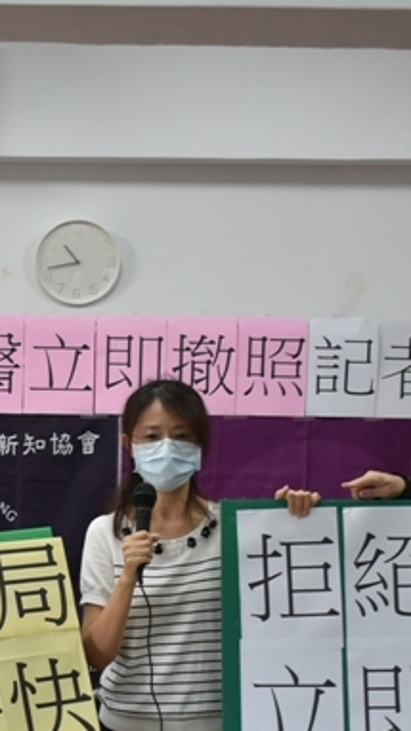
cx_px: 21
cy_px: 517
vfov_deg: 25.6
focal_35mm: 82
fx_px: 1592
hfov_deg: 14.5
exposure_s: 1/60
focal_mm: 23
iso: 450
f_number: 5
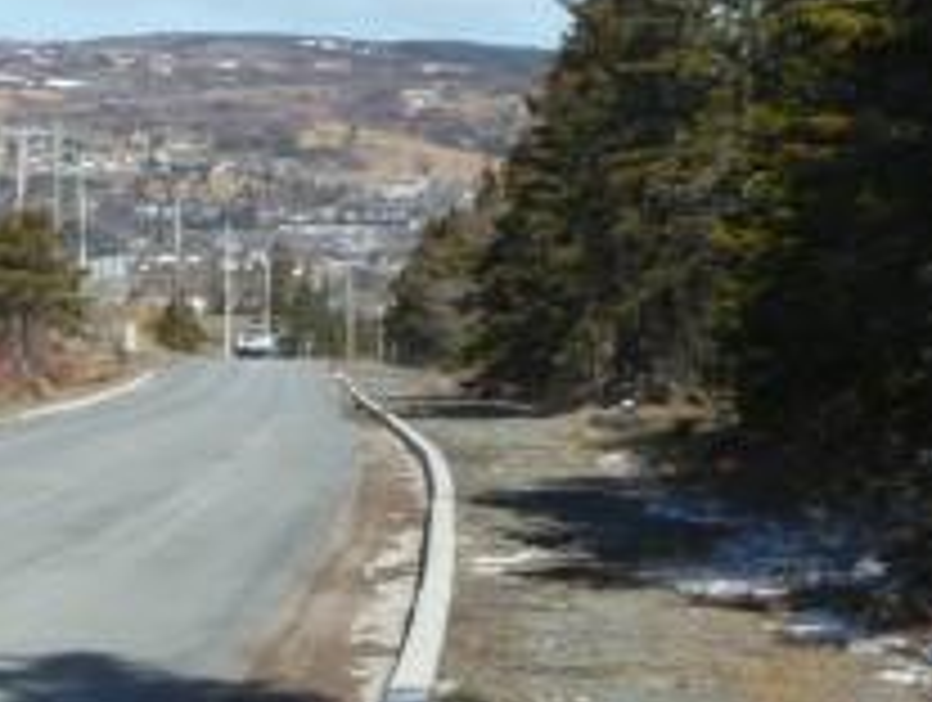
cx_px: 423
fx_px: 2913
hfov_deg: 18.2
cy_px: 306
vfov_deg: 13.7
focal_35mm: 108
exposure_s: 1/250
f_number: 5.6
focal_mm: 6.3
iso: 80
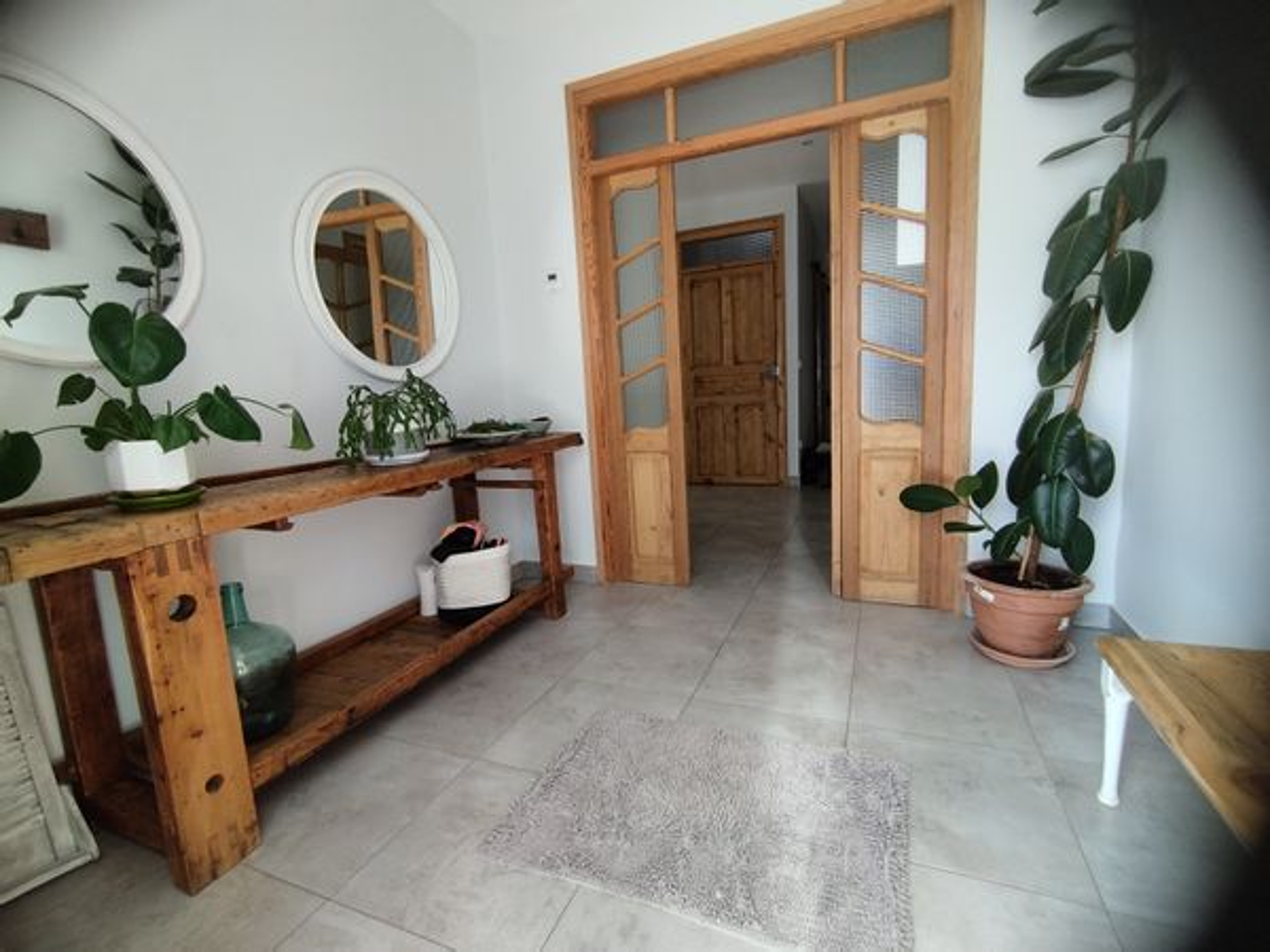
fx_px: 587
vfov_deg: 78.1
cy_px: 476
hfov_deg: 94.5
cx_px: 635
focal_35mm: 16
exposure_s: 1/50
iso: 70
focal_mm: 1.65
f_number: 2.2
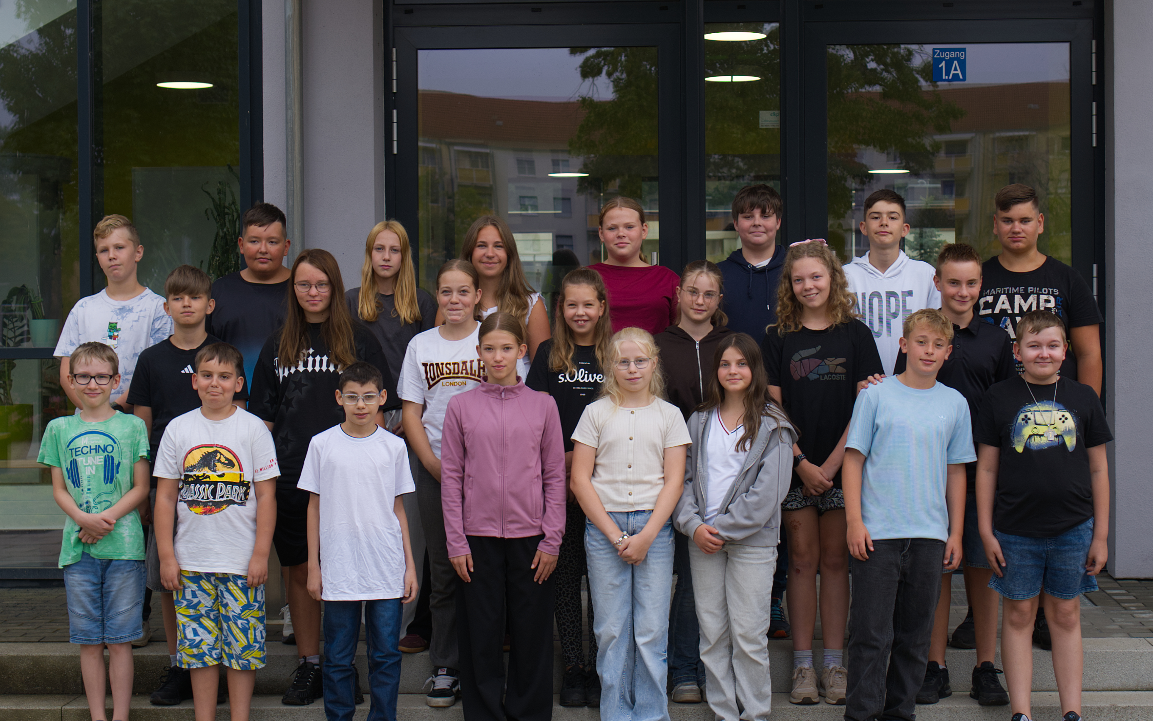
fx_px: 1697
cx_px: 574
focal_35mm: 54
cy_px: 384
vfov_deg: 24.0
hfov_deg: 37.5
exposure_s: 1/160
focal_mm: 35
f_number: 4
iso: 100
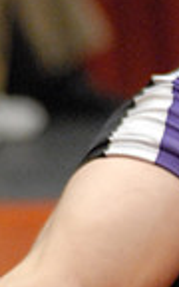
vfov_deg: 2.1
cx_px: 557
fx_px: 7688
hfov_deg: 1.3
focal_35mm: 985
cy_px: 88
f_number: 3.2
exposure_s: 1/320
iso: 1600
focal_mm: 160
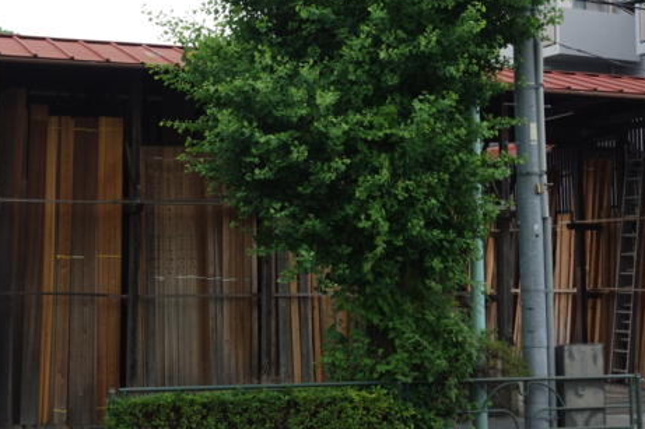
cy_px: 153
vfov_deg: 20.5
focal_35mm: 66
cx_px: 274
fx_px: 1182
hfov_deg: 30.5
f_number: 3.2
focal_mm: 14.23
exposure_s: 1/250
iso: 320
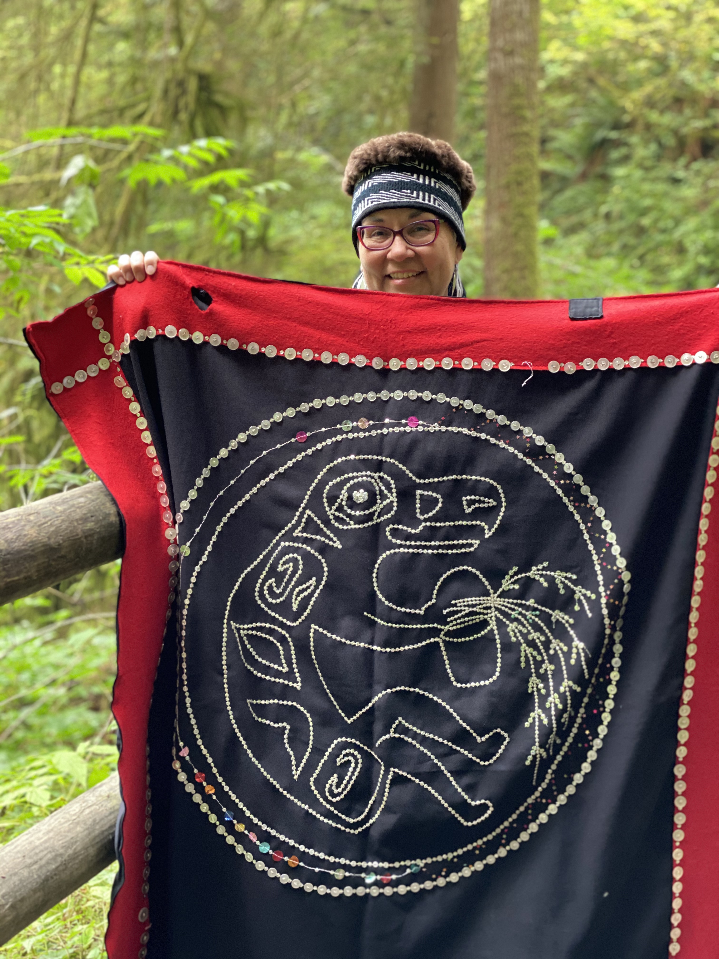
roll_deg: -4.6
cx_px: 360
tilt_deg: -6.8
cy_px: 480
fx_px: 1440
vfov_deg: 36.8
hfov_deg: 28.0
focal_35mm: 52
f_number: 2
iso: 250
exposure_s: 1/40
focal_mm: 6
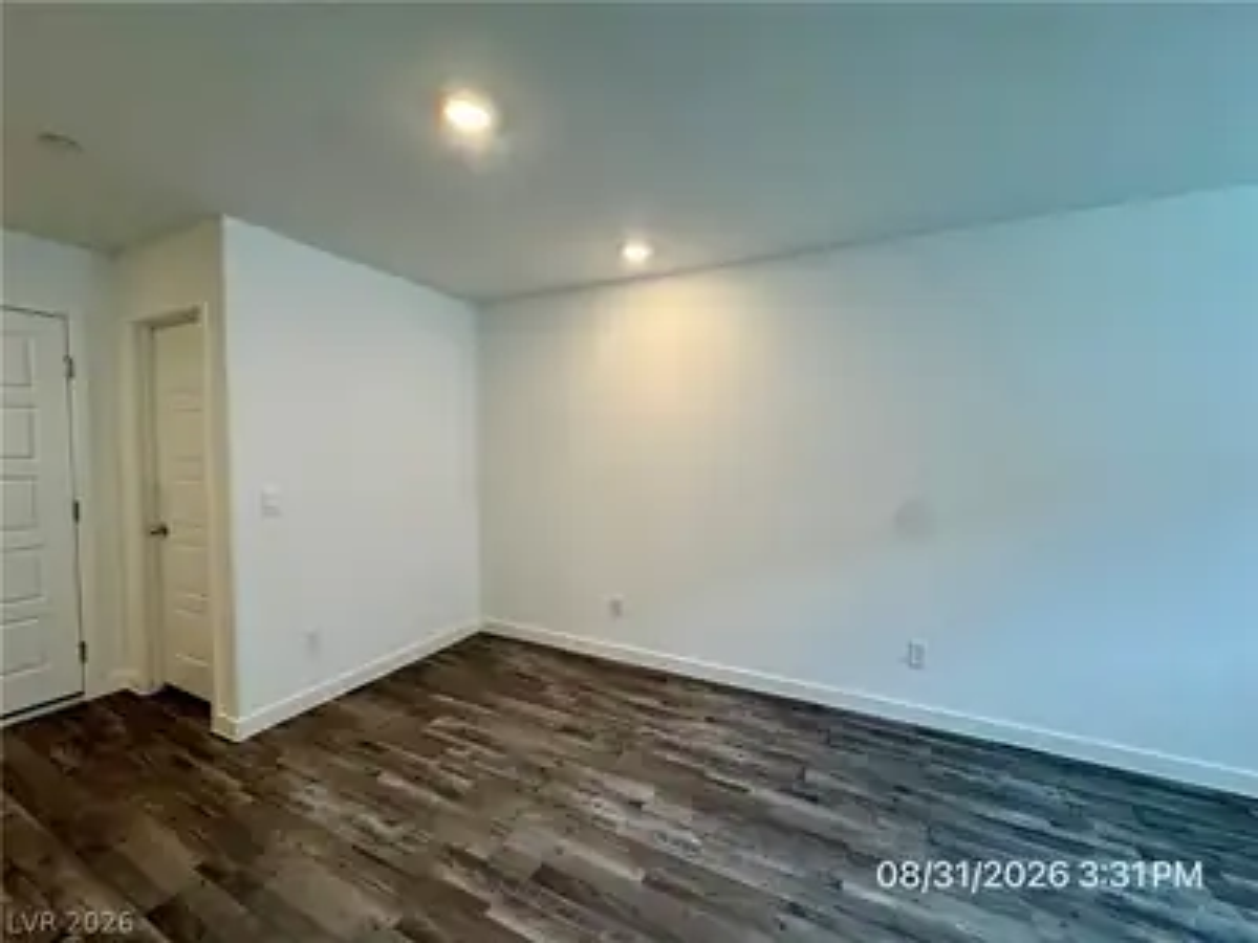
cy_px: 472
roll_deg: -0.6
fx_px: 509
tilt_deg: -3.8
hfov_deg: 102.1
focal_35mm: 14
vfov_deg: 85.7
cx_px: 629
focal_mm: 2.22
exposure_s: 1/120
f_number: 2.2
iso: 160
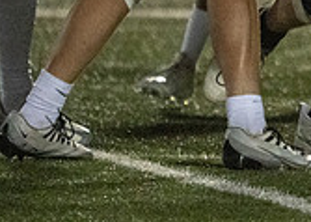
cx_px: 642
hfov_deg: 1.4
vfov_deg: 1.0
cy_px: -81
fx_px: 12806
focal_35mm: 1451
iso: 20000
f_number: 5.6
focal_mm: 342
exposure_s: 1/1000
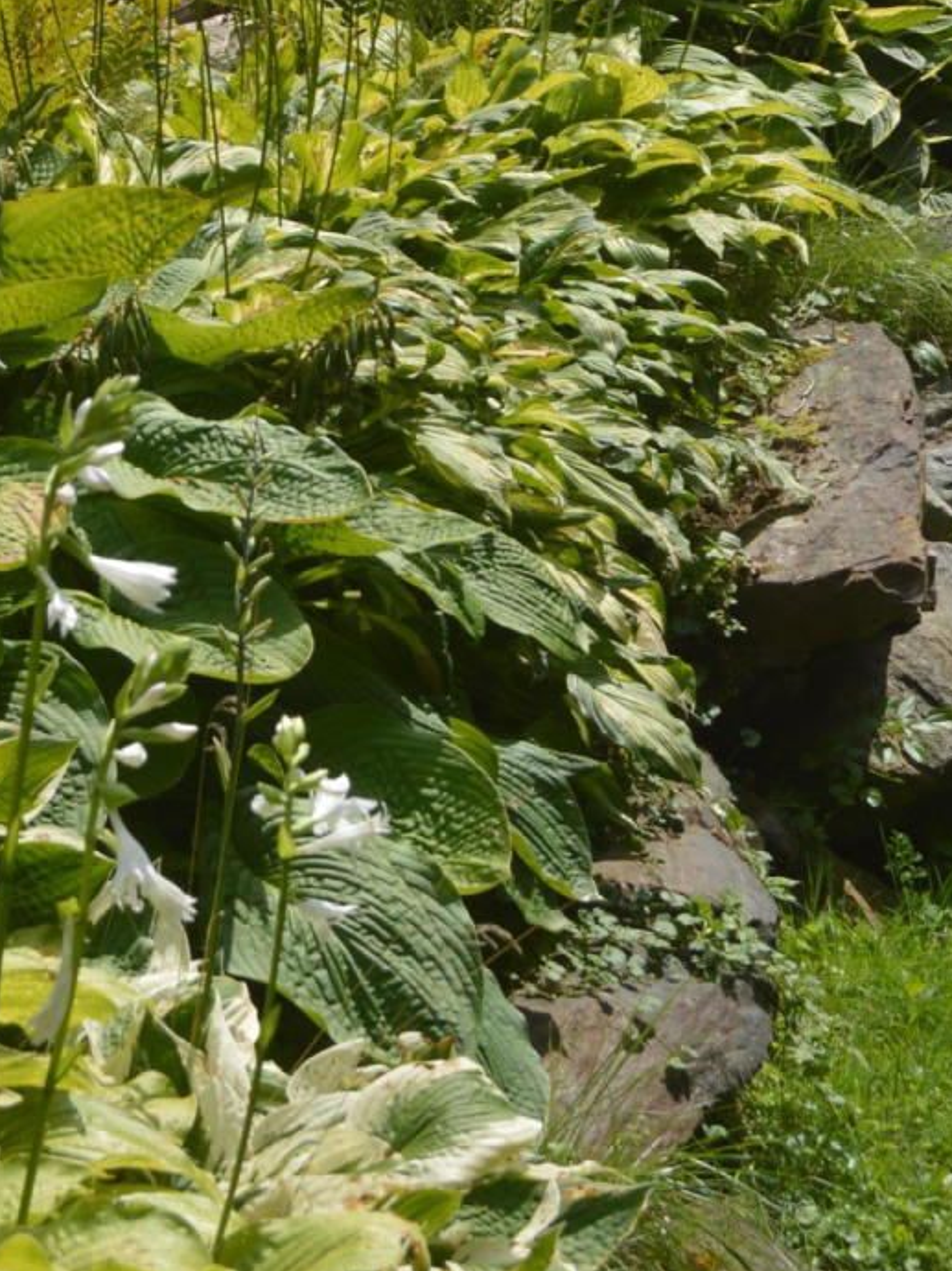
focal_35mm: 117
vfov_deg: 15.8
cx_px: 623
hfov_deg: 12.6
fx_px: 4293
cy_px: -505
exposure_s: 1/250
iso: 100
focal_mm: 28
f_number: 8
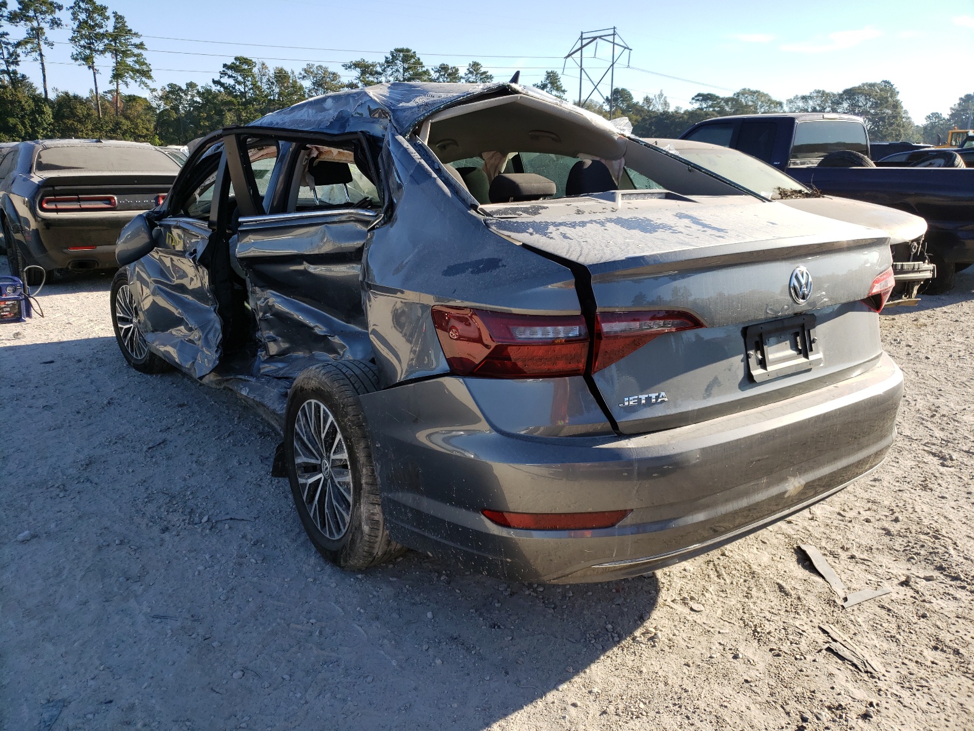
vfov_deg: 53.1
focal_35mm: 26
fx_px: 732
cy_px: 366
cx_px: 487
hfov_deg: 67.3
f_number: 1.5
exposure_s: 1/1429
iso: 50
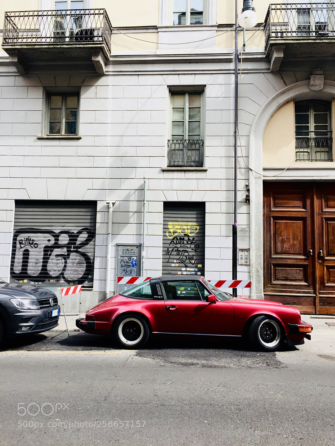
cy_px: 223
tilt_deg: +4.6
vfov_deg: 61.7
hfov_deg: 48.2
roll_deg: -1.6
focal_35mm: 29
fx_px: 374
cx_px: 168
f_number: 2.2
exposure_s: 1/476
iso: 32
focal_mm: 4.15
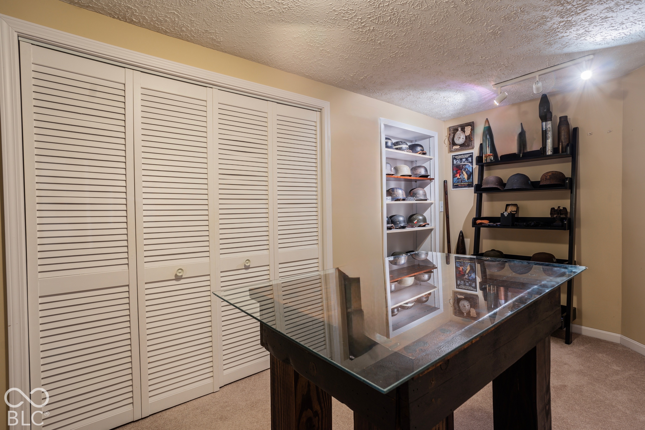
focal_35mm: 17
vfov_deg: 70.4
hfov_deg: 93.3
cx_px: 322
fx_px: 305
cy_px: 215
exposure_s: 1/3
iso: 100
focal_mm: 17
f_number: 9
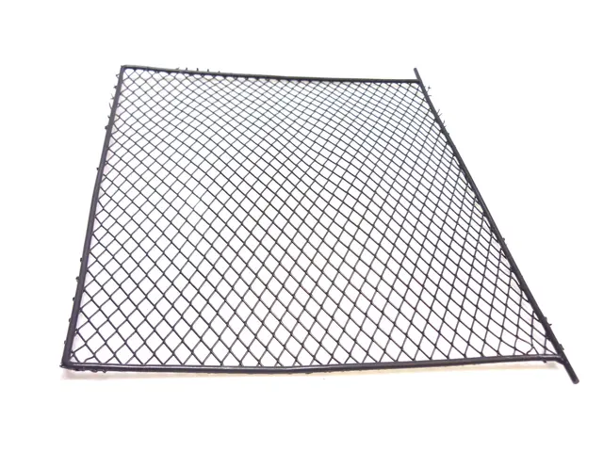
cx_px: 302
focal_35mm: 33
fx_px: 575
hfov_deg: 55.4
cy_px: 226
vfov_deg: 42.9
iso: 80
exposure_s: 1/50
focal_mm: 5.5
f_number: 2.8
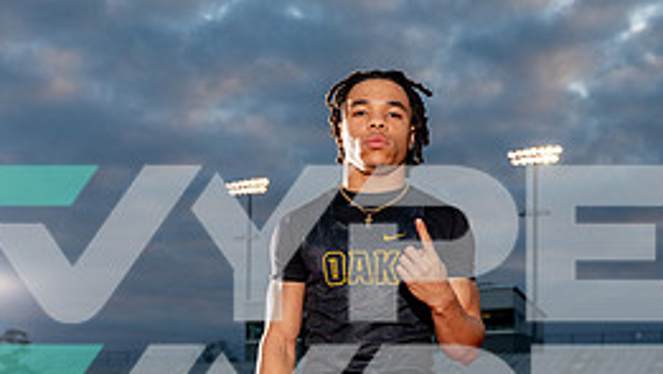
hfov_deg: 32.3
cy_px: 425
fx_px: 1143
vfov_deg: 17.8
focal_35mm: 65
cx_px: 325
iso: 320
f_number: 4
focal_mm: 36
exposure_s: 1/1250
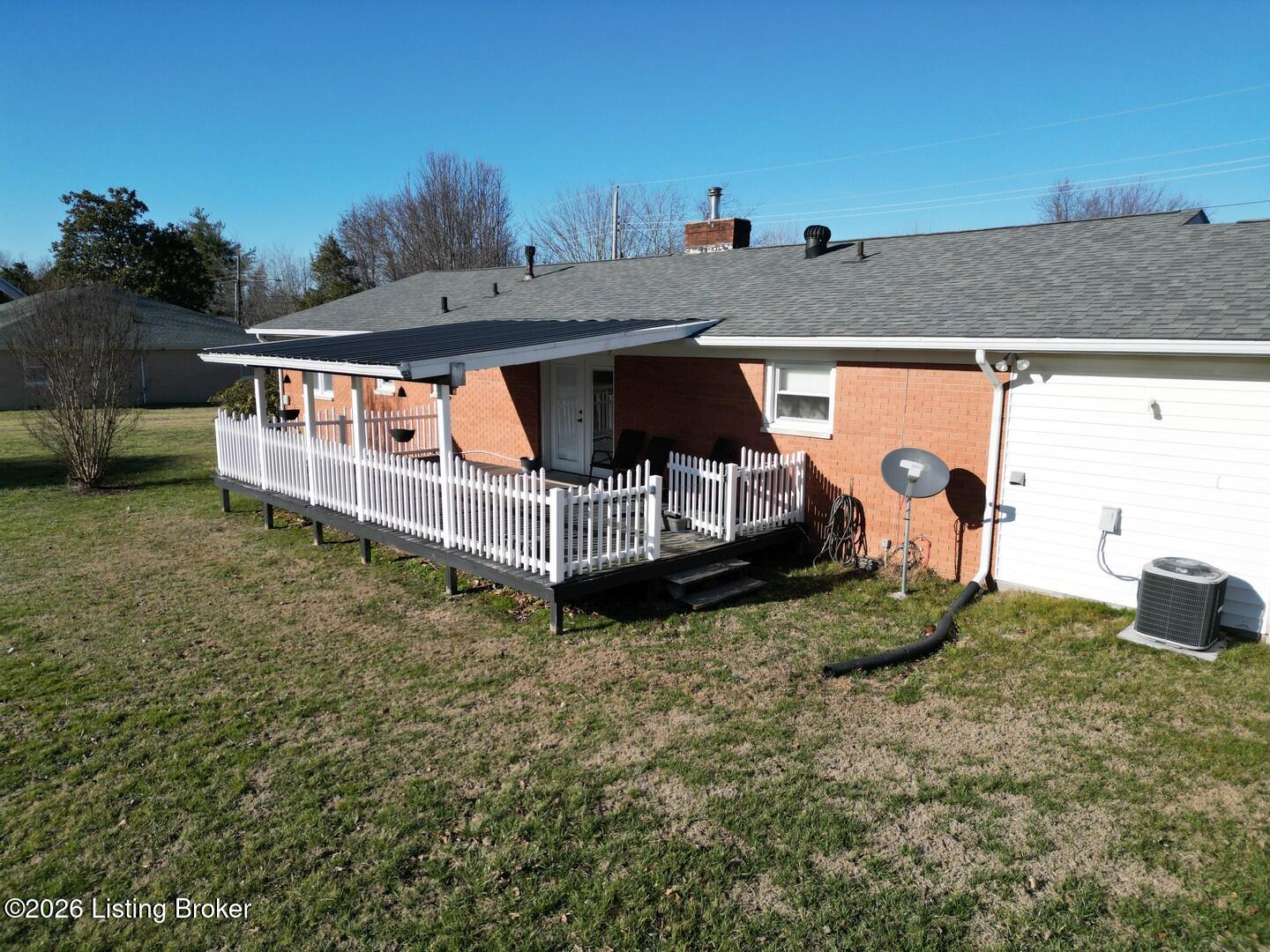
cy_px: 476
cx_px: 635
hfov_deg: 71.6
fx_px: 881
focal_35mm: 24
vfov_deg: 56.8
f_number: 1.7
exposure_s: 1/4000
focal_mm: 6.72
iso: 200
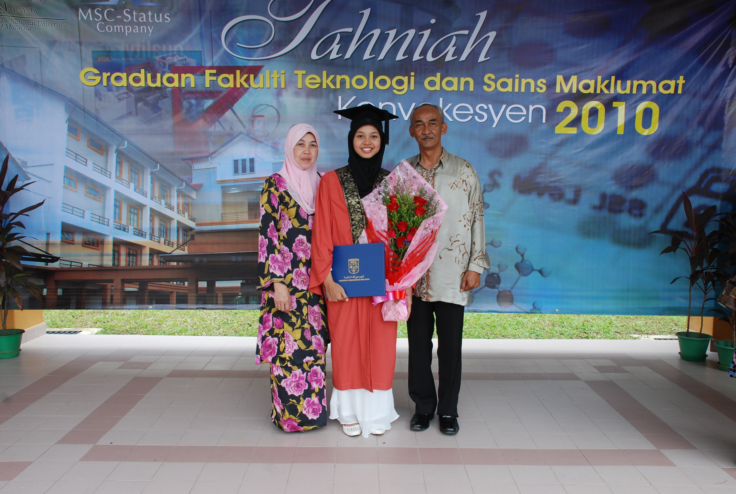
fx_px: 676
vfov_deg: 40.1
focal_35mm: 33
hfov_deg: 57.1
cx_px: 368
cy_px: 247
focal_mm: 22
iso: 200
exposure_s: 1/60
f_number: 8
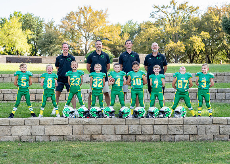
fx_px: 425
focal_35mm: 65
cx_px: 112
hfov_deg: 30.3
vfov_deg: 21.9
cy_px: 80
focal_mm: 50
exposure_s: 1/500
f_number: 2.2
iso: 125
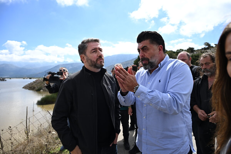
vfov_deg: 53.1
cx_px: 116
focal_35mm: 24
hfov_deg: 73.7
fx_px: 154
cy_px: 77
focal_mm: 24
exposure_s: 1/2000
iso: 320
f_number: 4.5
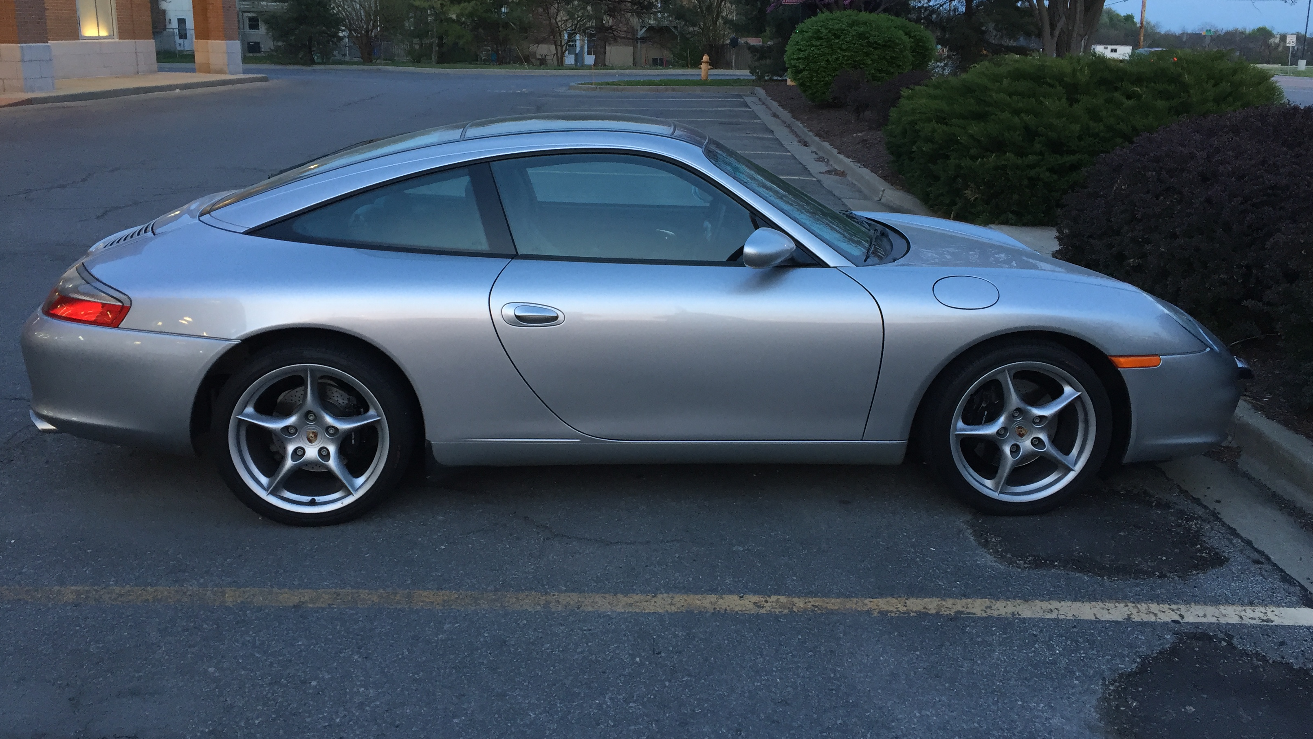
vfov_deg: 36.6
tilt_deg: -13.6
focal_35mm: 32
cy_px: 303
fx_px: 1114
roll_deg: -0.6
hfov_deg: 61.0
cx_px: 662
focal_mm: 4.15
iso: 64
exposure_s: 1/30
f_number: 2.2
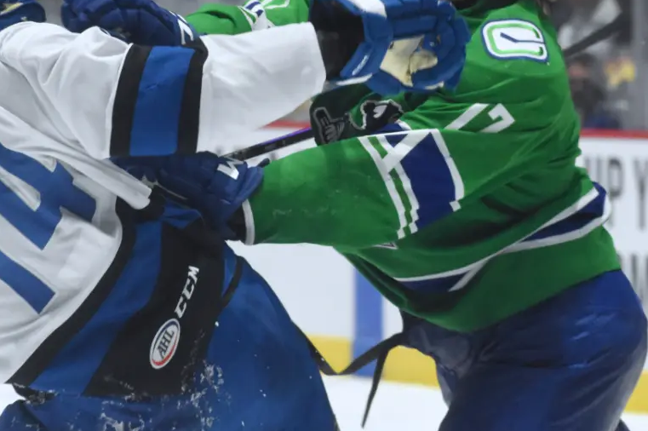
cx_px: 238
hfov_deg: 7.3
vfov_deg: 4.8
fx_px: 5107
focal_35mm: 284
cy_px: 147
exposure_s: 1/640
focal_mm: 120
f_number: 5.6
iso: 5000
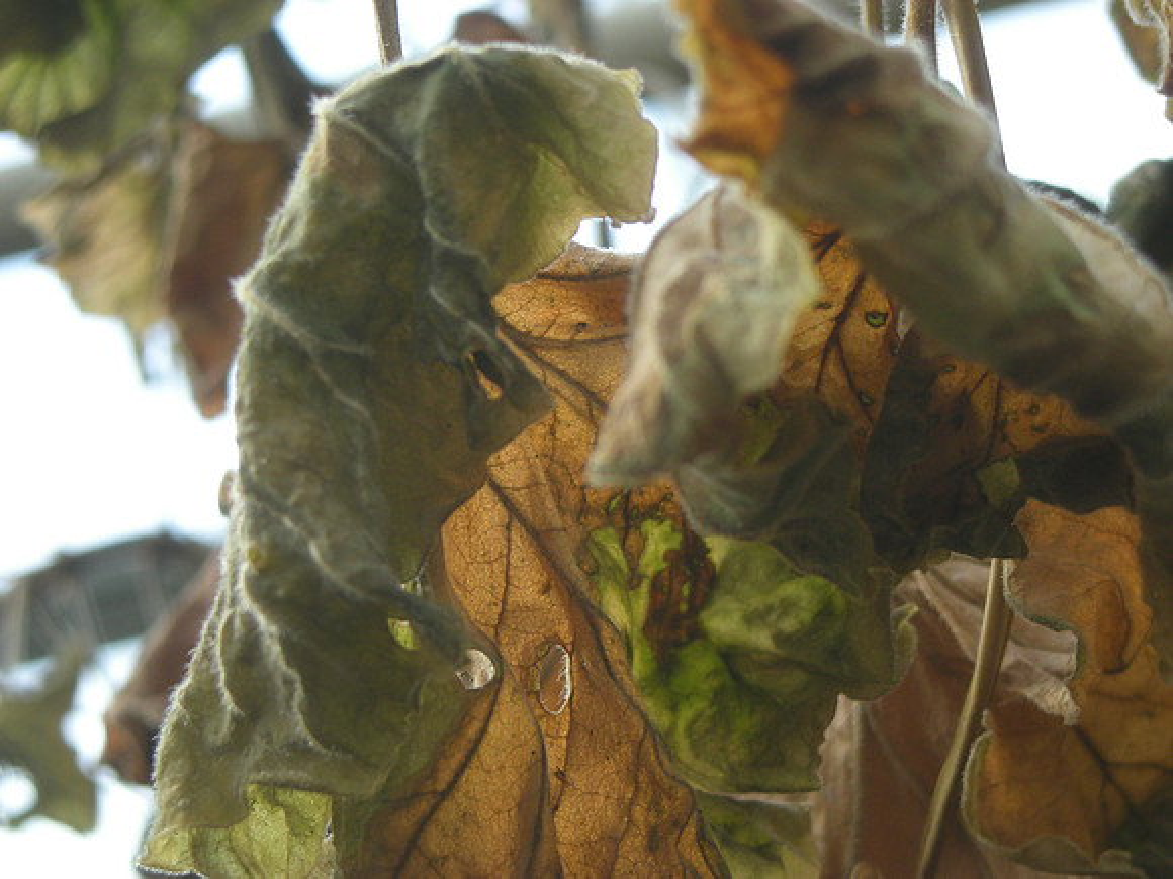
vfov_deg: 14.1
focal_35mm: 105
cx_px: 586
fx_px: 3558
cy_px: 440
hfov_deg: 18.7
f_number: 4.7
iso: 92
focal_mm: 17.1
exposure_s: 1/49.2
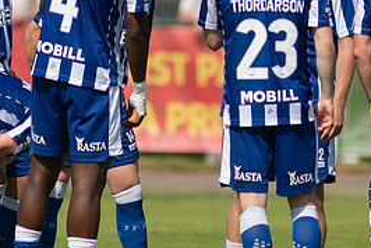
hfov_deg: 2.1
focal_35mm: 980
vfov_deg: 1.4
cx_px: 346
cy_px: 56
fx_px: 10110
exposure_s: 1/2000
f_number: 3.2
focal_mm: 300
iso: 100
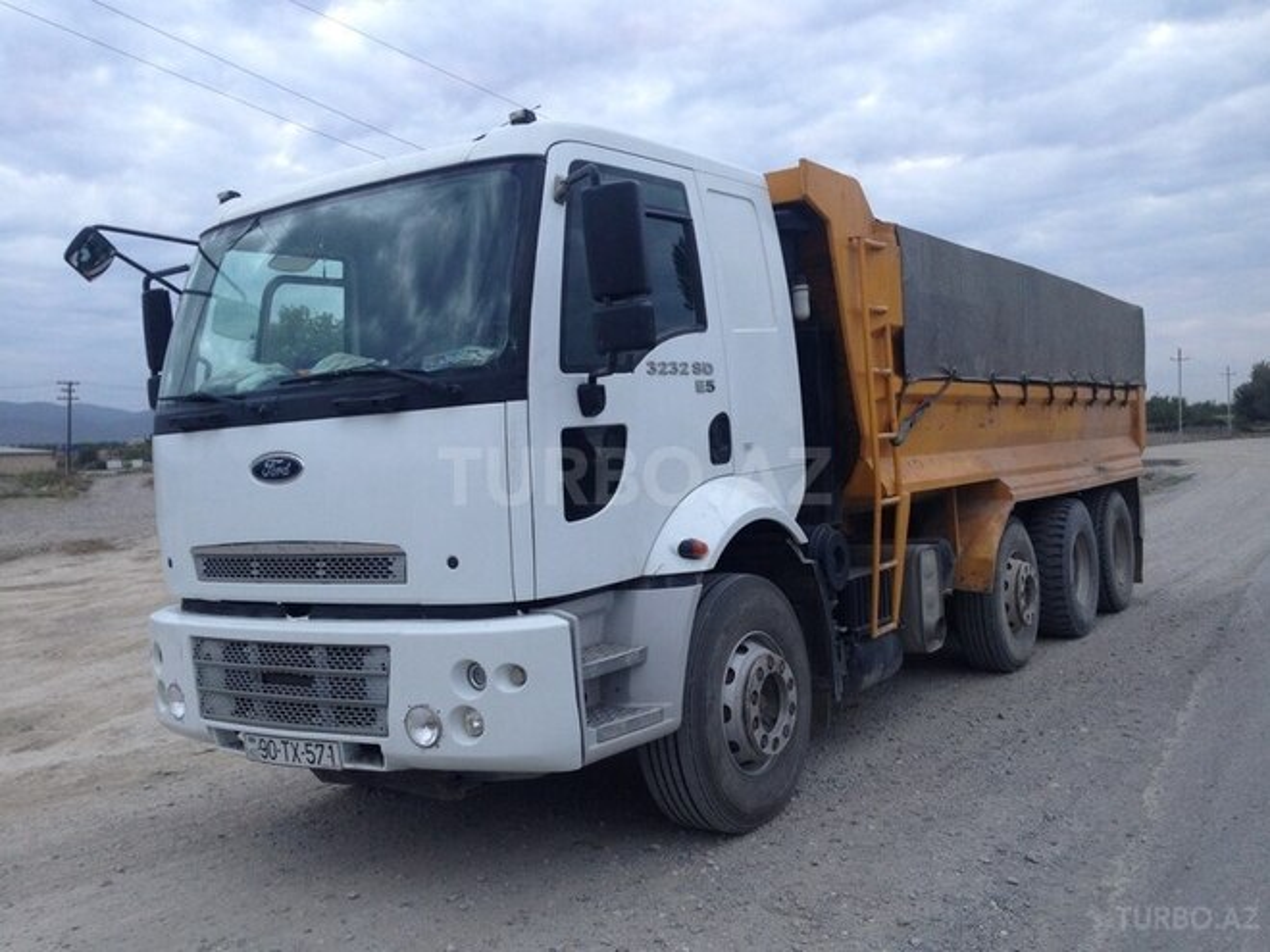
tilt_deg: -0.5
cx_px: 635
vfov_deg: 42.9
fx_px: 1211
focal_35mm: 33
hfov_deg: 55.4
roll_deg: +2.5
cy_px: 476
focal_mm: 4.12
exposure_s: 1/20
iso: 64
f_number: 2.4
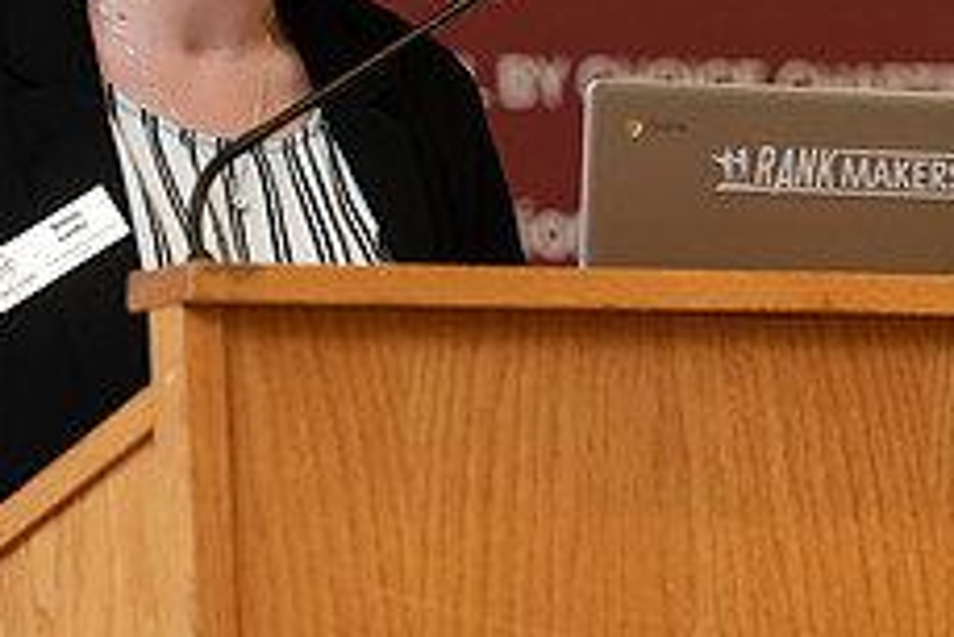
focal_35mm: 355
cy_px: -15
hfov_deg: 5.8
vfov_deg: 3.9
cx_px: 471
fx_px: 9413
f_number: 3.5
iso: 1600
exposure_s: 1/200
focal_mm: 140
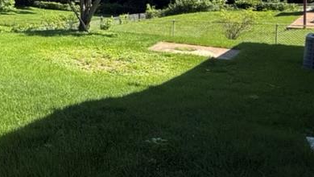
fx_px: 333
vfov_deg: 27.9
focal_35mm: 40
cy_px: -2
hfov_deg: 37.2
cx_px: -70
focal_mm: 2.22
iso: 50
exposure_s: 1/502
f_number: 2.2
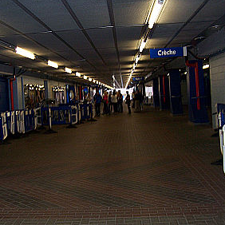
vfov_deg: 35.3
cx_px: 84
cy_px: 99
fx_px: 353
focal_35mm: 48
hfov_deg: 35.2
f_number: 2.7
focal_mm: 5.6
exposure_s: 1/60
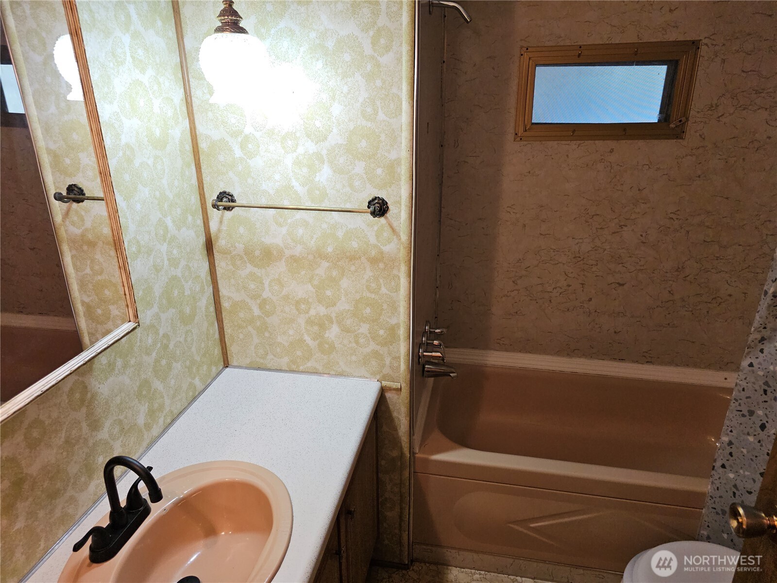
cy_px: 292
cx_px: 388
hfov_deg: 73.9
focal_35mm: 23
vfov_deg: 58.9
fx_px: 516
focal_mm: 6.3
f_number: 1.7
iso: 200
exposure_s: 1/120
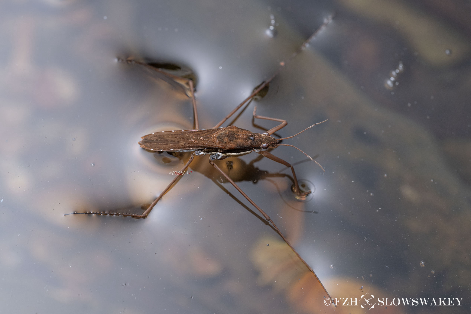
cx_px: 236
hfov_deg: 19.5
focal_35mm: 105
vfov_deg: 13.0
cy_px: 157
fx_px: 1374
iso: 200
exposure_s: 1/200
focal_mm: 105
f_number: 14
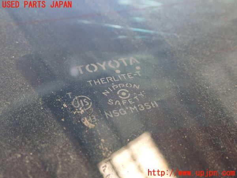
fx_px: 322
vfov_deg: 30.9
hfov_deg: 40.4
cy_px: 89
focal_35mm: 47
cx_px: 118
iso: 800
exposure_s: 1/20
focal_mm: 8.4
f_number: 3.1
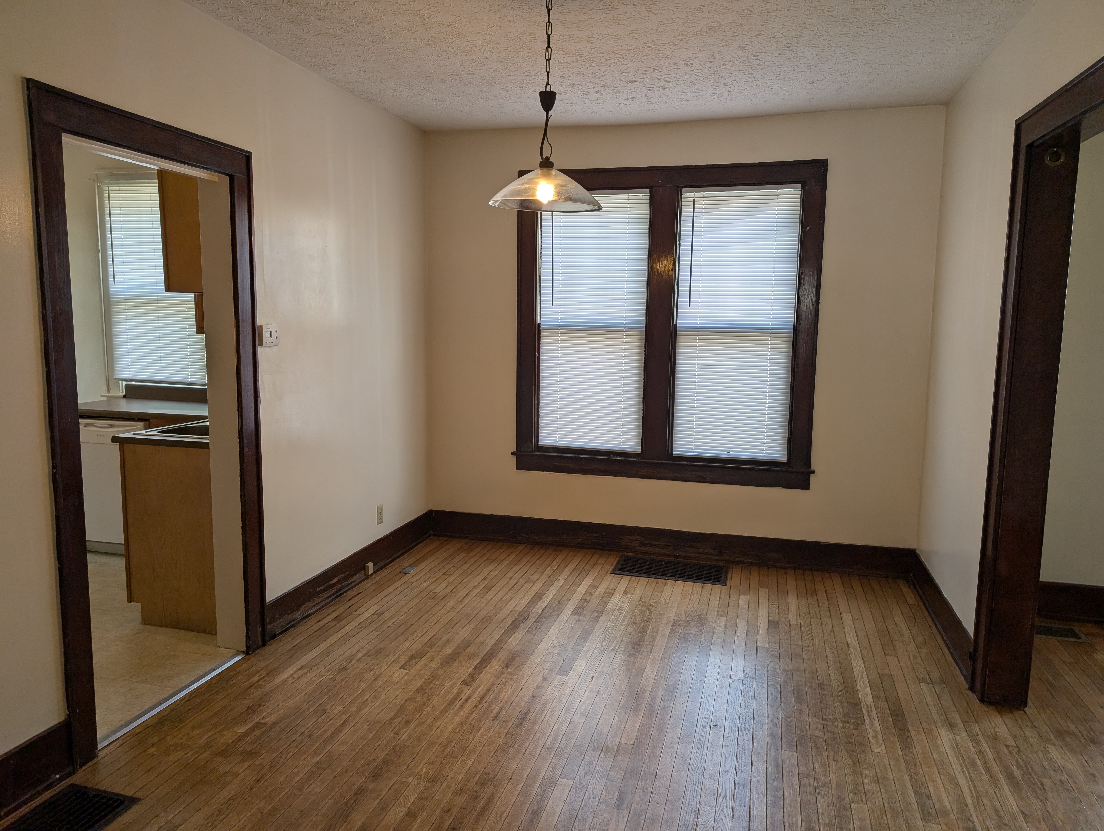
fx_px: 767
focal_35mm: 24
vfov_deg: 56.9
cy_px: 416
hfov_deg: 71.5
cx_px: 552
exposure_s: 1/40
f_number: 1.68
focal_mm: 6.9
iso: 24
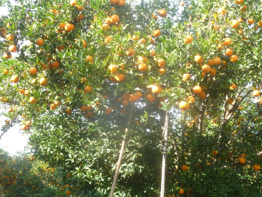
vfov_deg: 28.5
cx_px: 155
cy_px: 111
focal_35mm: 51
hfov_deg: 37.4
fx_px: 386
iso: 200
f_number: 3.7
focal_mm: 7.4
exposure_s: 1/125
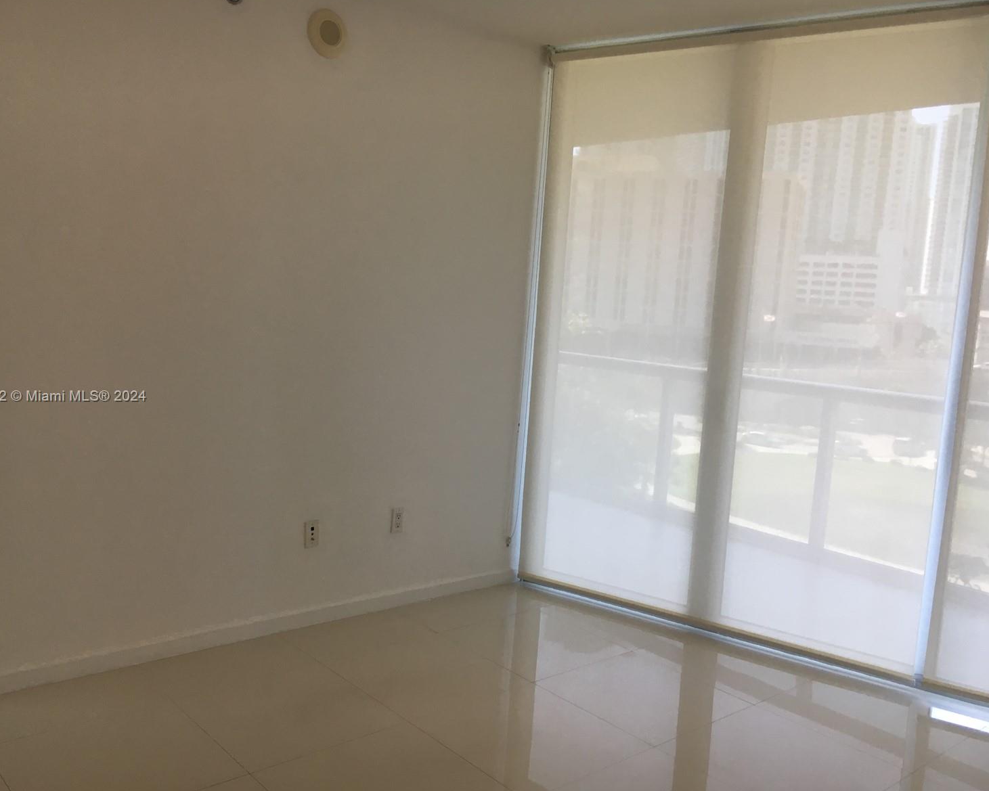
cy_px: 397
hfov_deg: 57.2
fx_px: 907
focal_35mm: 31
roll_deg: -3.4
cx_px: 471
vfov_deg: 47.1
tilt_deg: -6.6
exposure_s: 1/40
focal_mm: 4.15
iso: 25
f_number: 2.2
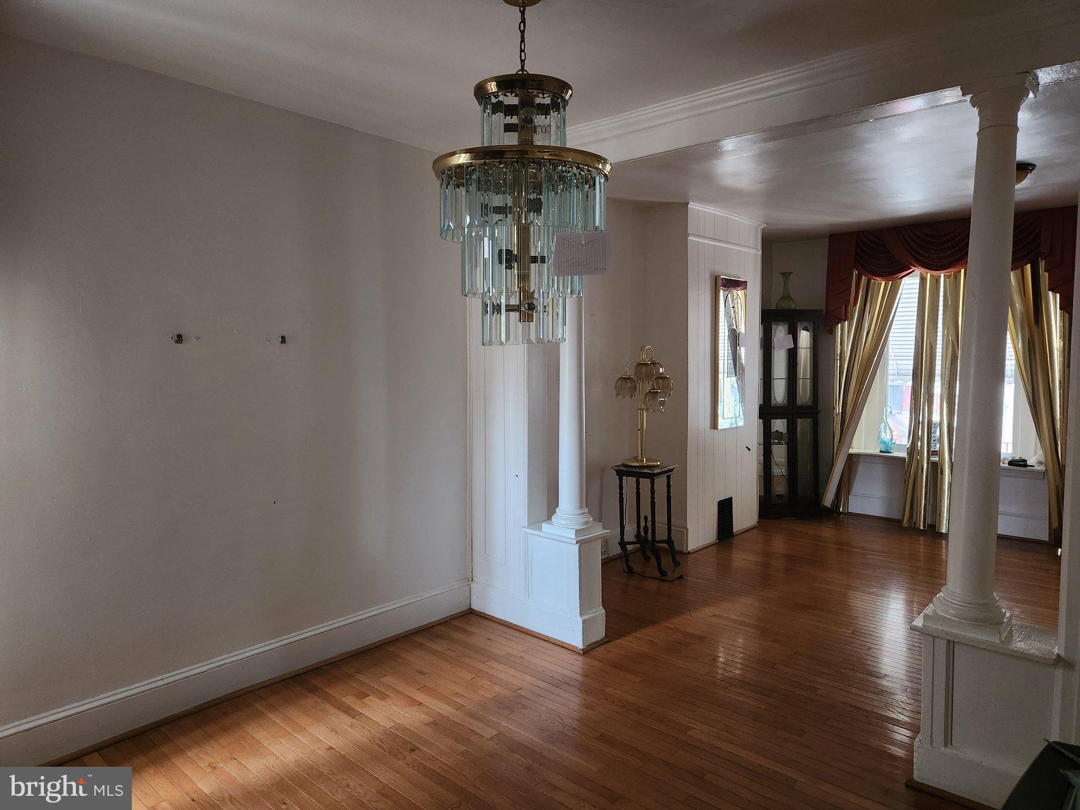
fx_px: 718
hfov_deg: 73.9
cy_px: 405
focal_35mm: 23
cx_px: 540
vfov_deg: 58.9
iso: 640
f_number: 1.8
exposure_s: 1/30
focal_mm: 5.4
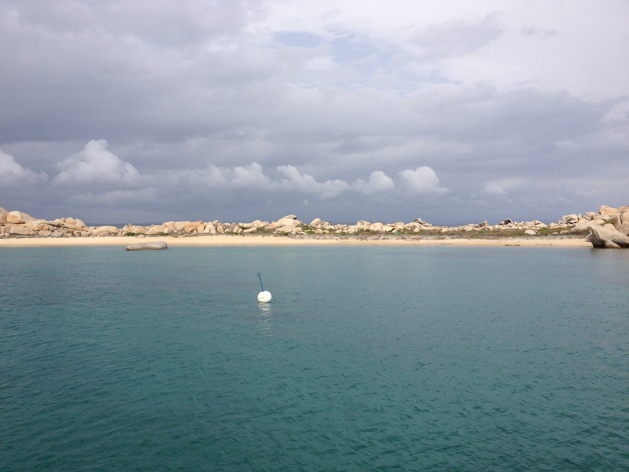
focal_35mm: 35
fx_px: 636
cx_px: 314
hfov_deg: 52.6
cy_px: 236
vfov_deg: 40.7
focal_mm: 4.28
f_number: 2.4
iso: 64
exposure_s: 1/2907
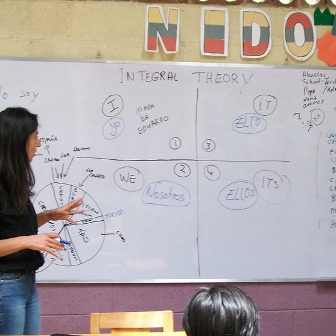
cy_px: 185
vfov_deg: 19.1
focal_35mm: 91
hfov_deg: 19.0
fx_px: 999
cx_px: 243
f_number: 3.4
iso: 80
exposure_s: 1/50
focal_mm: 9.4
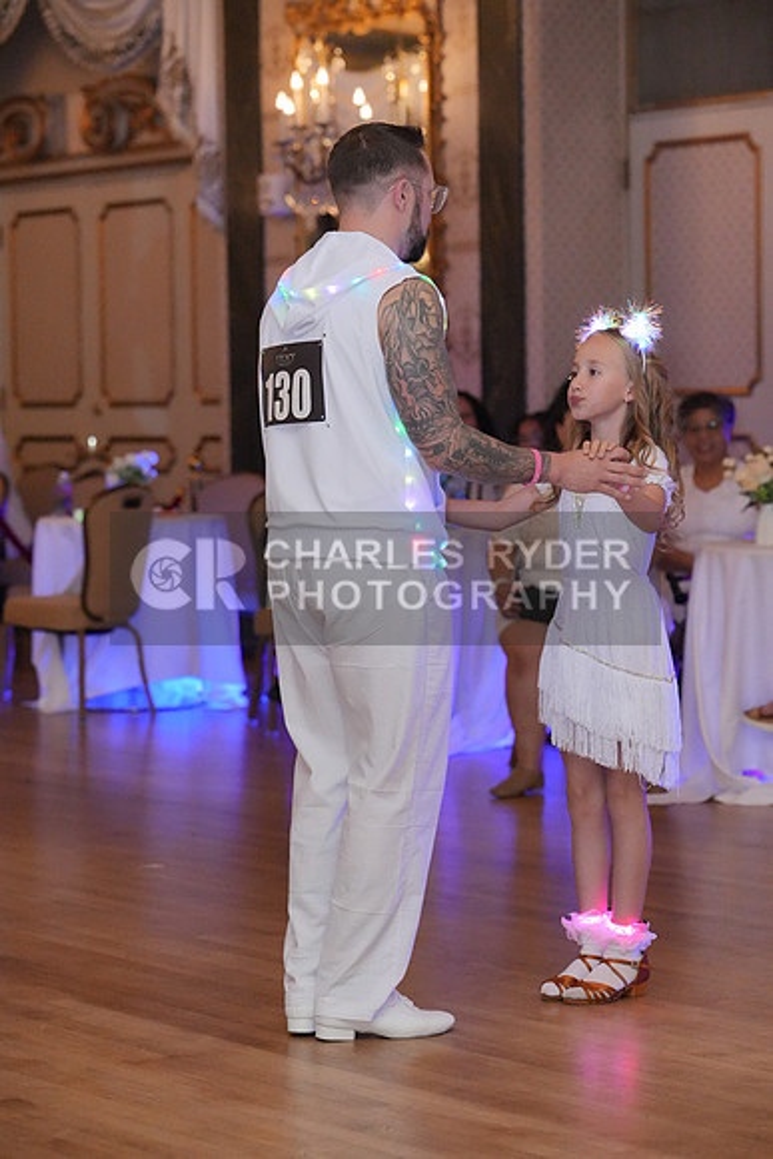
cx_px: 386
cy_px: 580
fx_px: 2961
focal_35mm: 92
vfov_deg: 22.1
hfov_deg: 14.9
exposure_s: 1/250
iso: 8000
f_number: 3.5
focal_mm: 92
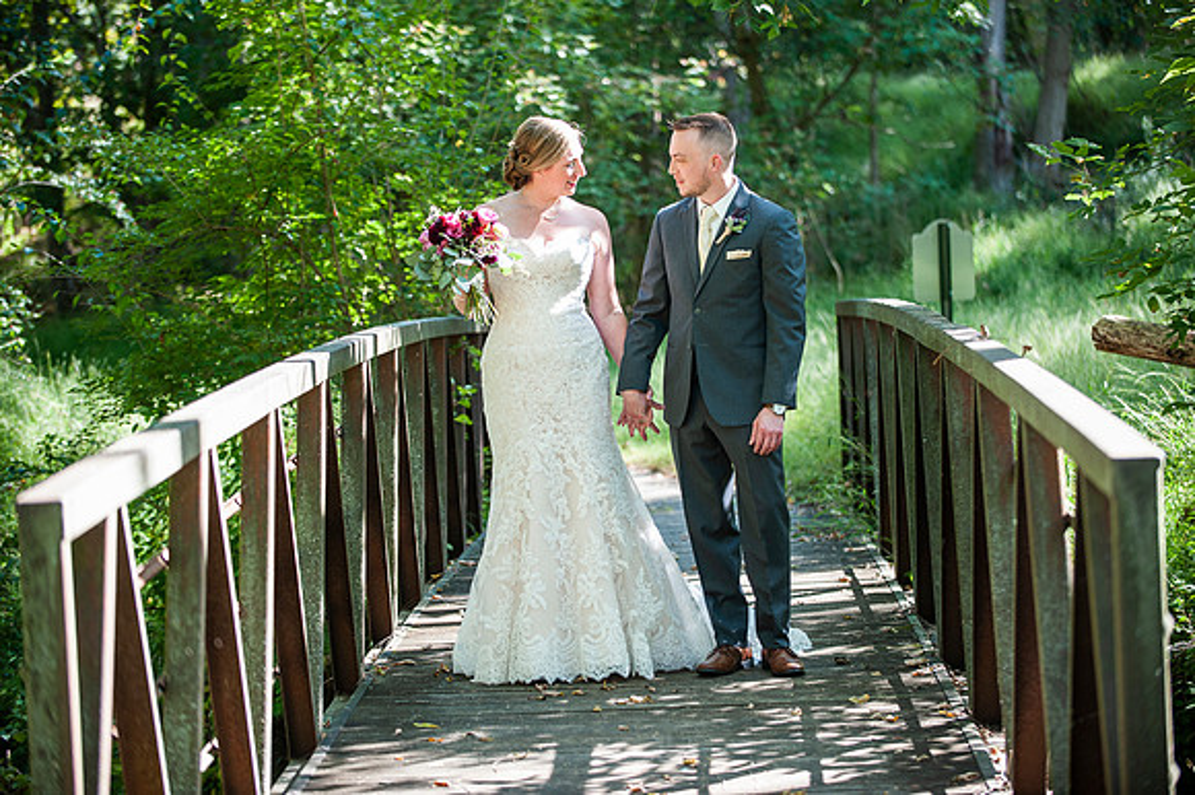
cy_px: 398
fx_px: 3384
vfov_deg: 13.4
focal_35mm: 102
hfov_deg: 20.0
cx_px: 598
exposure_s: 1/400
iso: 400
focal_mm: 102
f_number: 2.8
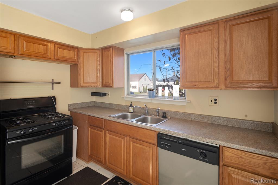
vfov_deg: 70.5
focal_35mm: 17
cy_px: 92
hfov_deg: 93.3
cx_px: 139
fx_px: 131
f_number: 9
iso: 320
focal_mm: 17
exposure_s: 1/13
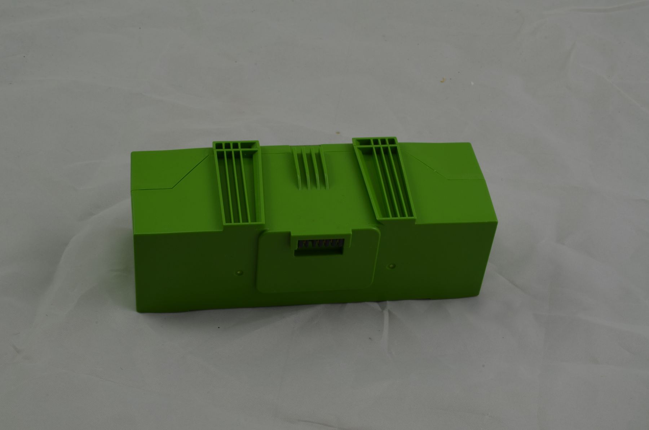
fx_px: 1080
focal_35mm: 60
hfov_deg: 33.5
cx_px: 324
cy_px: 215
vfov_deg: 22.5
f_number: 20
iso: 100
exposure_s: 1/3
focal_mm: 40
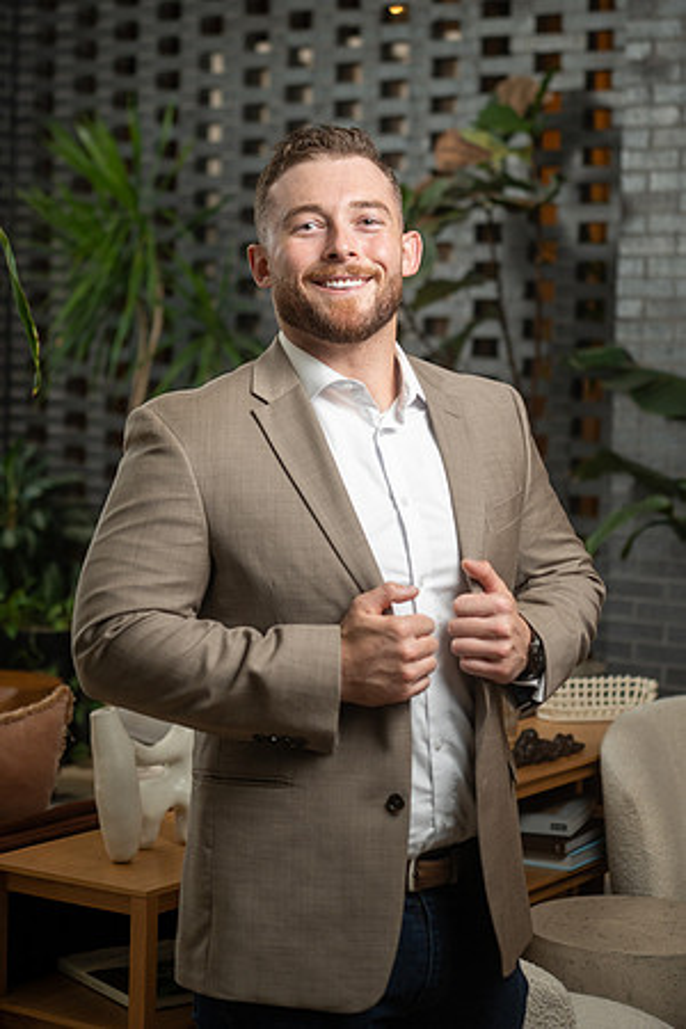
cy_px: 514
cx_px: 343
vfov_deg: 28.1
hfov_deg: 18.9
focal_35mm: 72
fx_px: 2058
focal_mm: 72
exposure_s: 1/200
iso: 800
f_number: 4
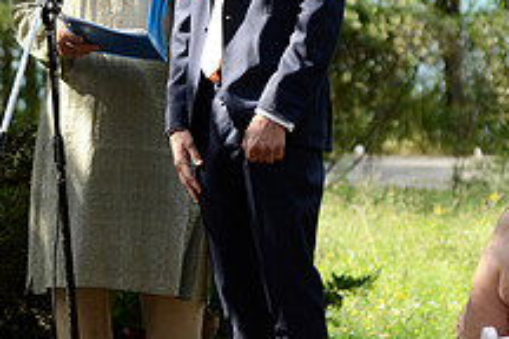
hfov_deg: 6.4
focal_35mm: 322
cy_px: 97
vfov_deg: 4.3
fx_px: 4552
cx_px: 26
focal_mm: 80
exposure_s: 1/800
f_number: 3.5
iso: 400
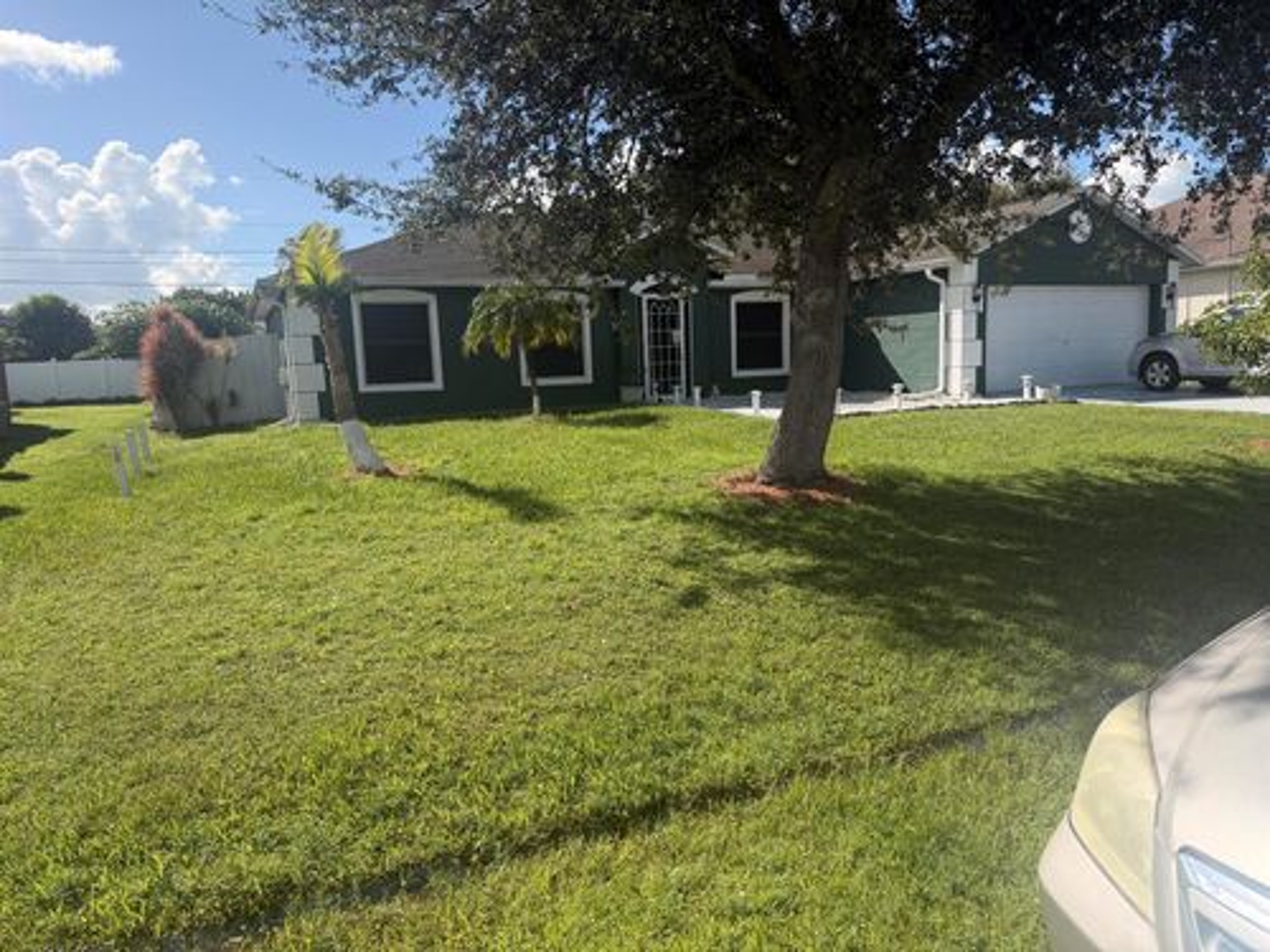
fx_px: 881
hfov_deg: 71.6
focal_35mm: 24
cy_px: 476
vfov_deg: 56.8
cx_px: 635
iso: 100
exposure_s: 1/4405
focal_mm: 6.76
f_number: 1.78
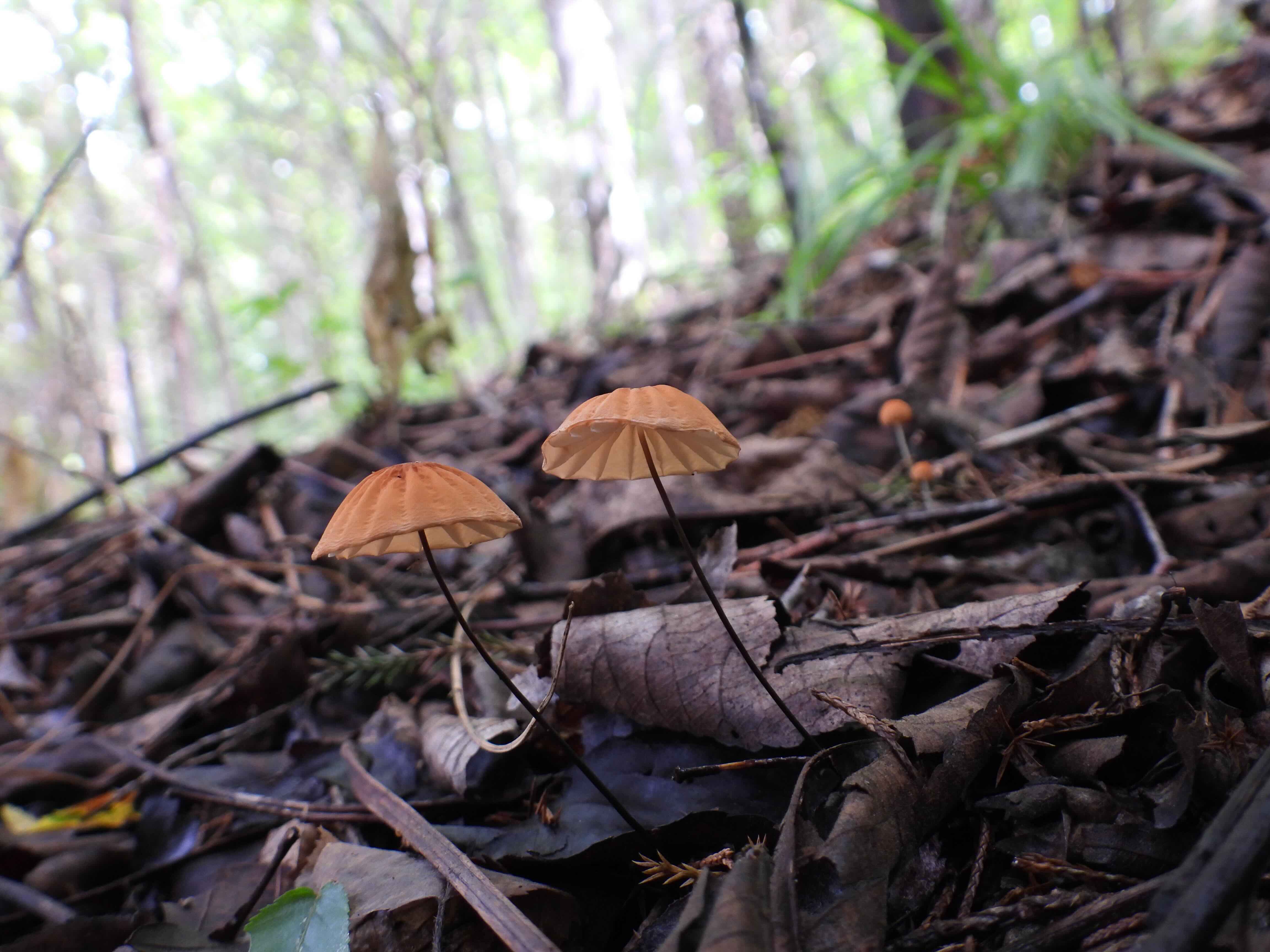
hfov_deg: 55.4
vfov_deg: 42.9
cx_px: 635
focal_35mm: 33
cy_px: 476
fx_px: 1211
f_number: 3.2
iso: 280
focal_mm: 5.9
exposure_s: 1/30
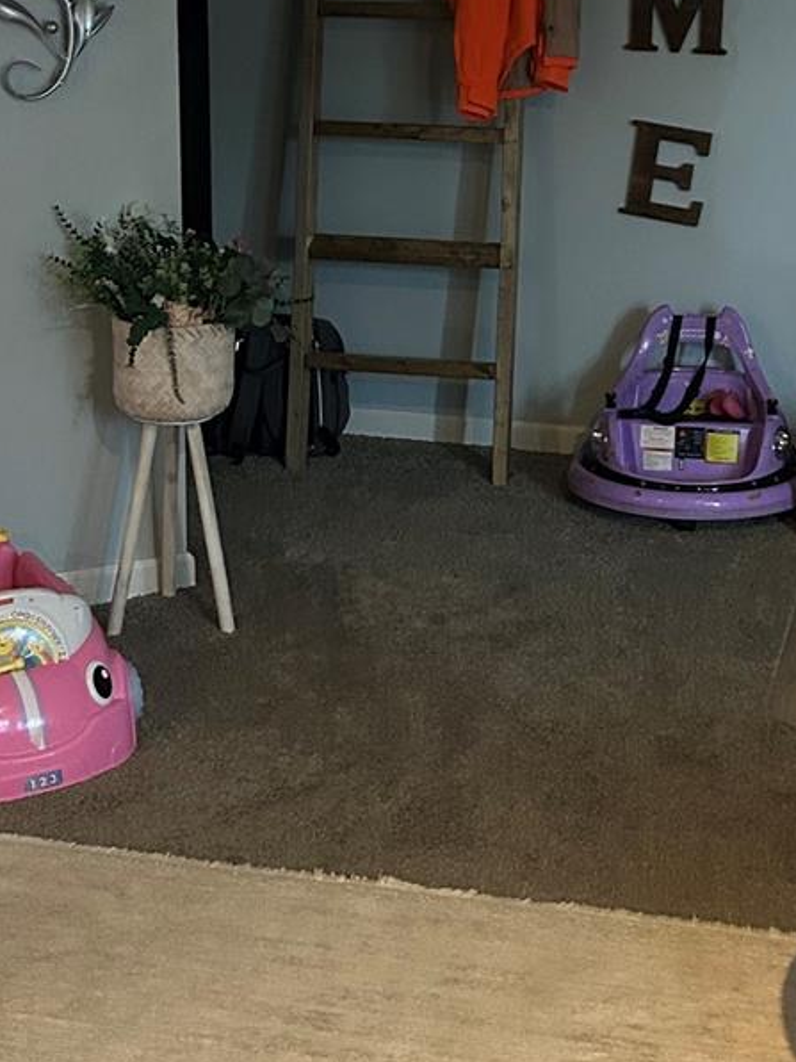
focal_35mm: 67
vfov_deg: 28.6
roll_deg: -2.1
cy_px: 285
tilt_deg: -9.4
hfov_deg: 21.8
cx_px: 540
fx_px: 2054
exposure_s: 1/30
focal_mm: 5.7
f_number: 1.5
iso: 500
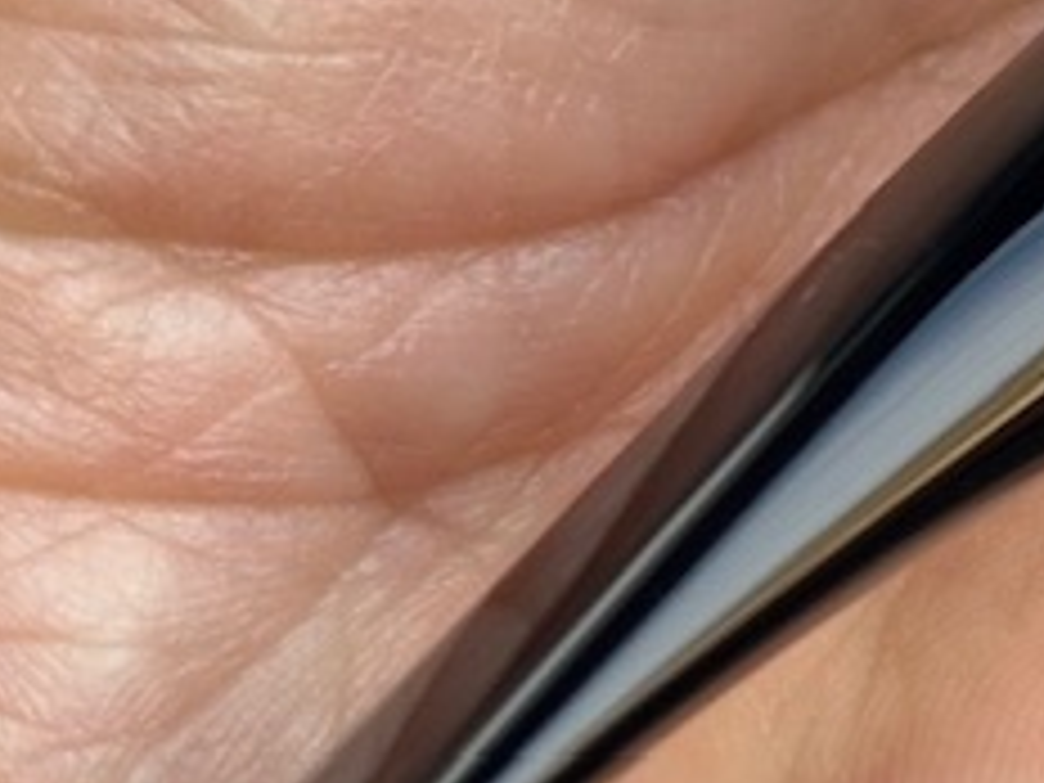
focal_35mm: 265
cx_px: 1764
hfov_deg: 7.3
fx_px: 7992
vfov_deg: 5.5
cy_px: -724
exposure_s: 1/360
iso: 64
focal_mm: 6.86
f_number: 1.78
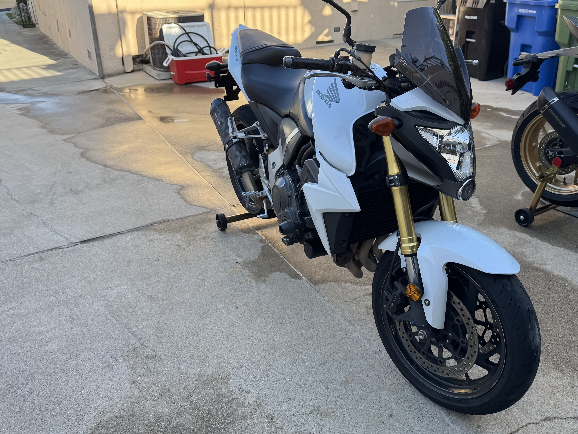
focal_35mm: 31
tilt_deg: -25.1
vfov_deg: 45.4
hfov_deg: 58.3
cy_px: 193
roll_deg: -0.9
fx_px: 518
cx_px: 312
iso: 80
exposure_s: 1/832
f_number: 1.78
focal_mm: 6.76
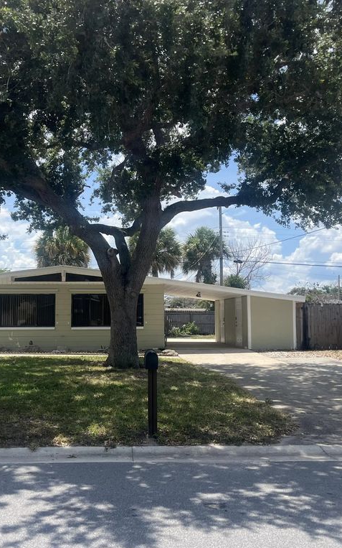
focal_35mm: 37
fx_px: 552
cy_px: 275
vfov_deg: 52.7
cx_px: 122
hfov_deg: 34.2
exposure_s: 1/3521
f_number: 1.6
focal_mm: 5.1
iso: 50
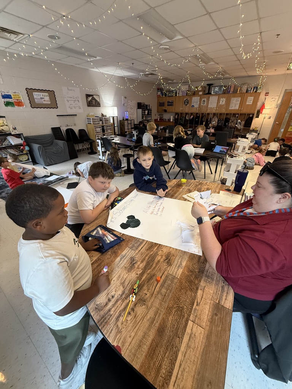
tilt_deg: -28.4
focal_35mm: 14
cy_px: 194
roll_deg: -1.5
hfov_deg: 85.7
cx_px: 146
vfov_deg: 102.1
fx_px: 157
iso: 320
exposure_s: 1/60
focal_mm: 2.22
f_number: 2.2
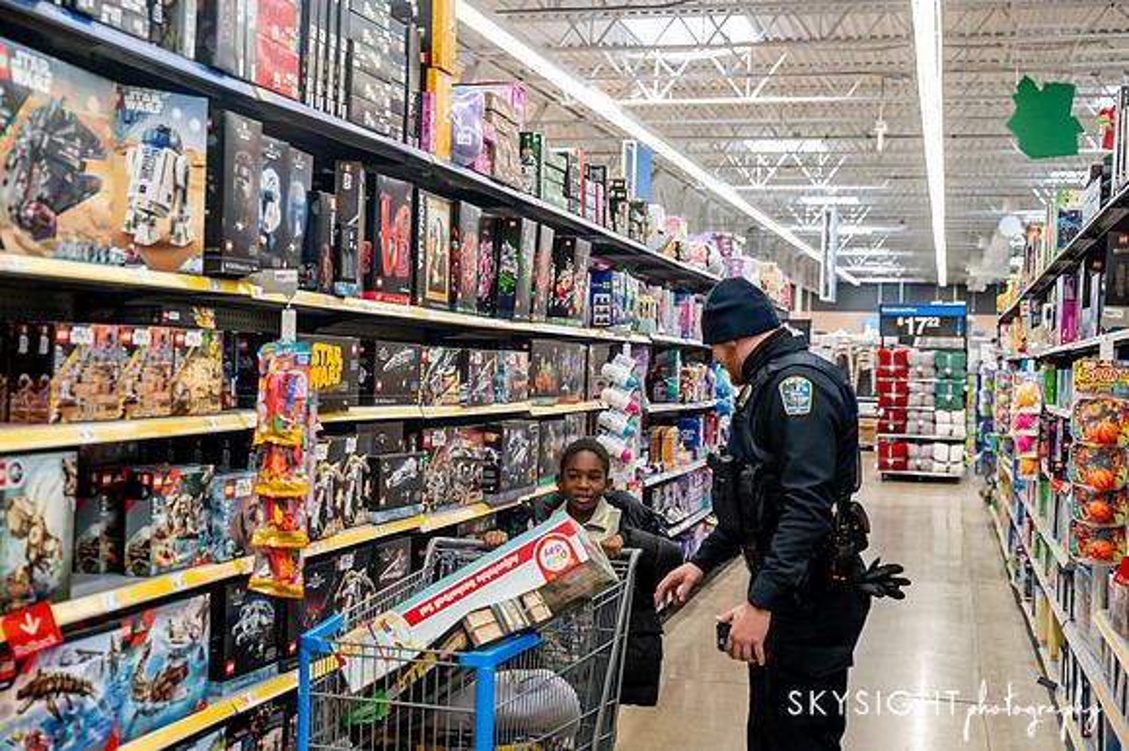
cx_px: 564
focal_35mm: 46
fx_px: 1442
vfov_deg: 29.2
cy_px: 376
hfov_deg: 42.8
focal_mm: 46
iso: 3200
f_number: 3.5
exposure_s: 1/320
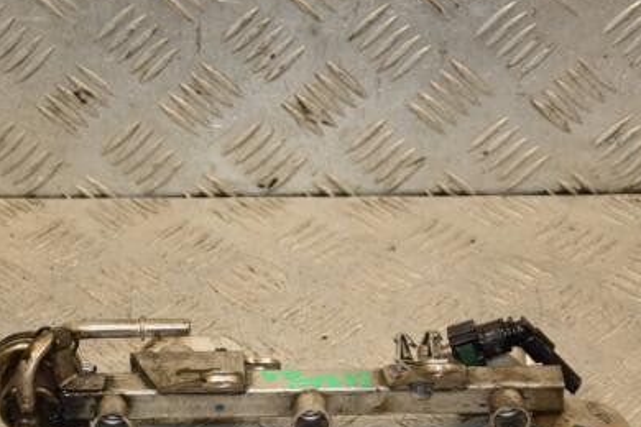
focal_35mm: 120
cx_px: 306
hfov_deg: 17.1
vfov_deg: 11.4
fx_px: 2136
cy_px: 305
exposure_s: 1/160
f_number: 5
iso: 800
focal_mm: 52
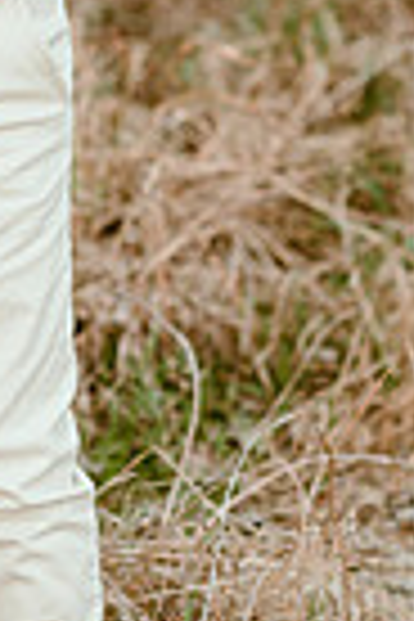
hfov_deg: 4.9
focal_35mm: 277
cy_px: -22
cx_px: -256
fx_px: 4778
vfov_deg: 7.4
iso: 100
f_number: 3.2
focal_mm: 85
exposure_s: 1/160
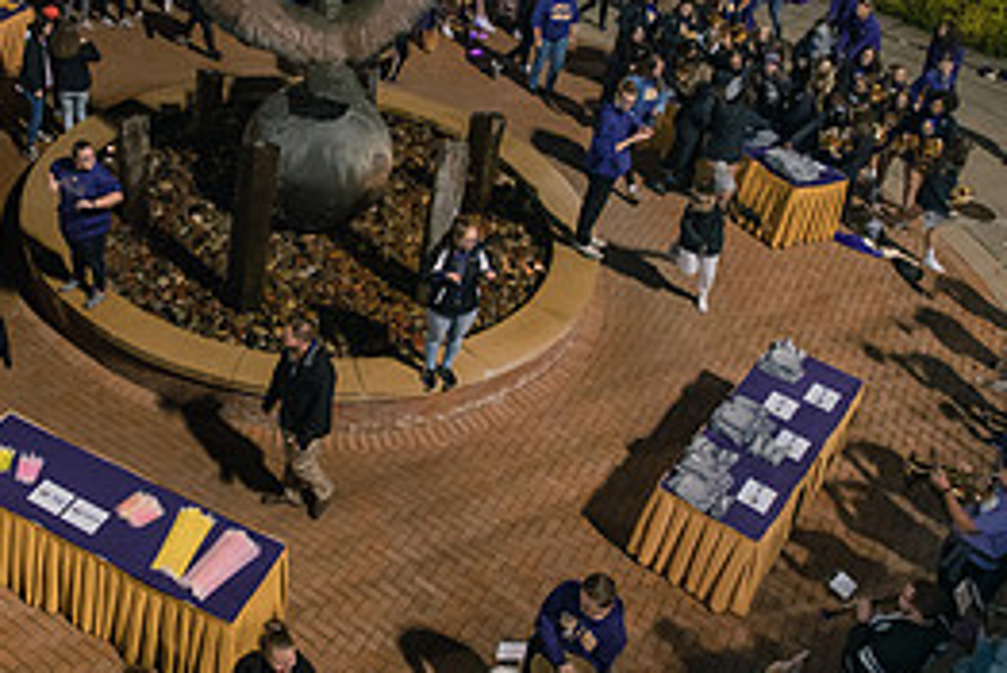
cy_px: 179
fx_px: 1175
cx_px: 184
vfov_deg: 31.4
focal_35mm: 42
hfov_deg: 43.9
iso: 2500
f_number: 5
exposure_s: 1/60
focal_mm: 19
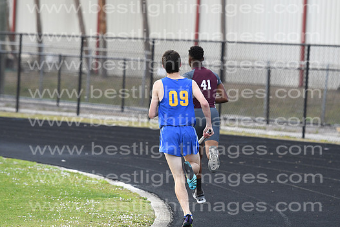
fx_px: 2735
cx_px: 176
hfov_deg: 7.1
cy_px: 108
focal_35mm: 290
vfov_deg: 4.7
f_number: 4
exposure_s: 1/1250
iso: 800
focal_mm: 175
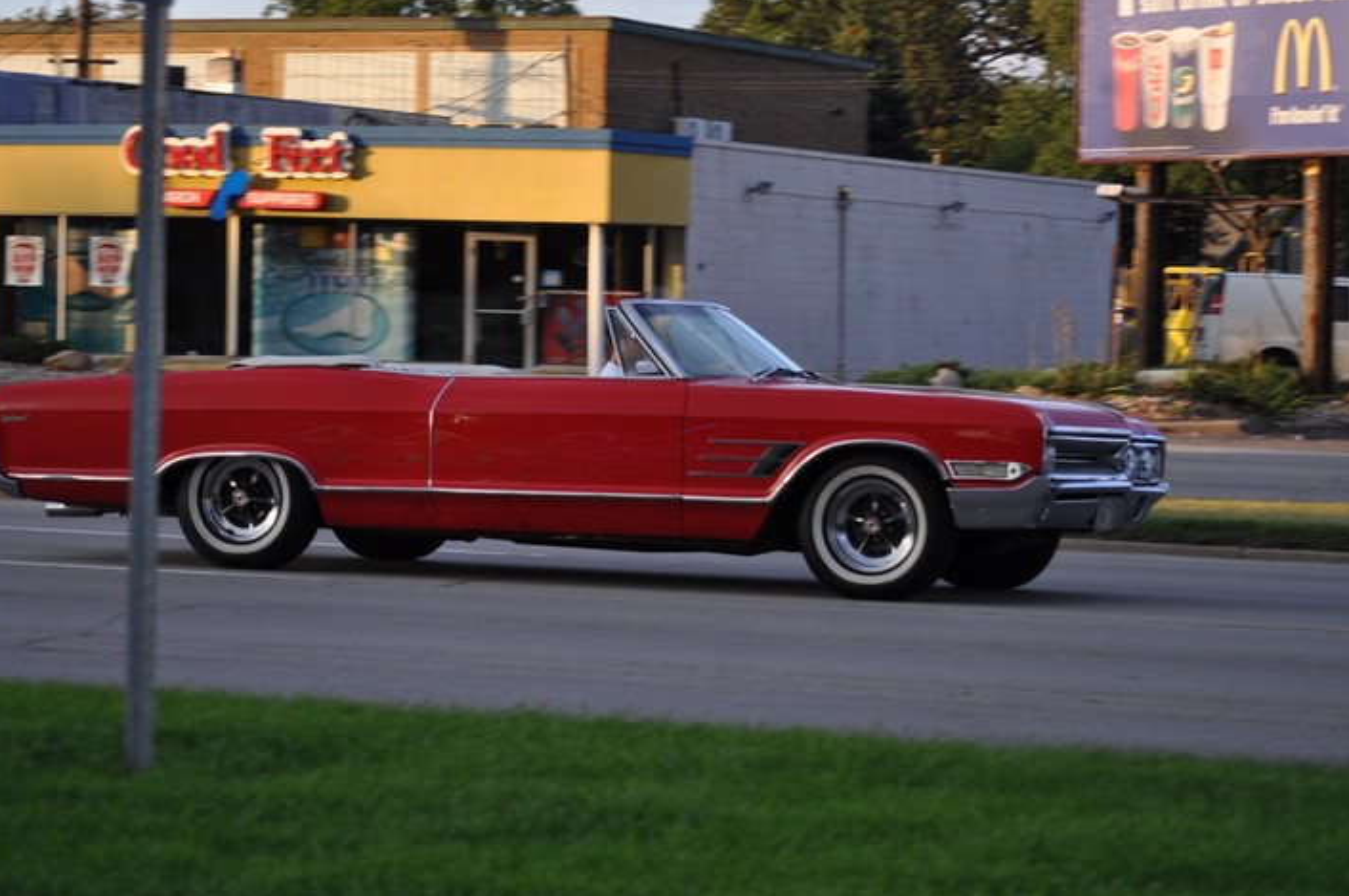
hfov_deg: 17.2
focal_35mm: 119
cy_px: 435
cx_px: 653
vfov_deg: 11.5
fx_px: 4454
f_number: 5
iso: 400
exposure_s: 1/400
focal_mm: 70
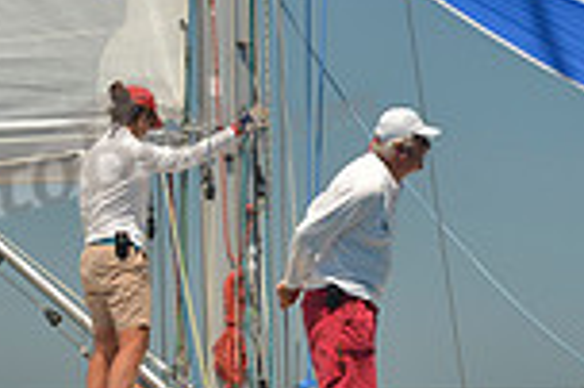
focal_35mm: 325
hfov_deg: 6.3
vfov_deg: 4.2
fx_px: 5266
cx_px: -361
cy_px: 413
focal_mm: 85
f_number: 7.1
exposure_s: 1/800
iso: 280
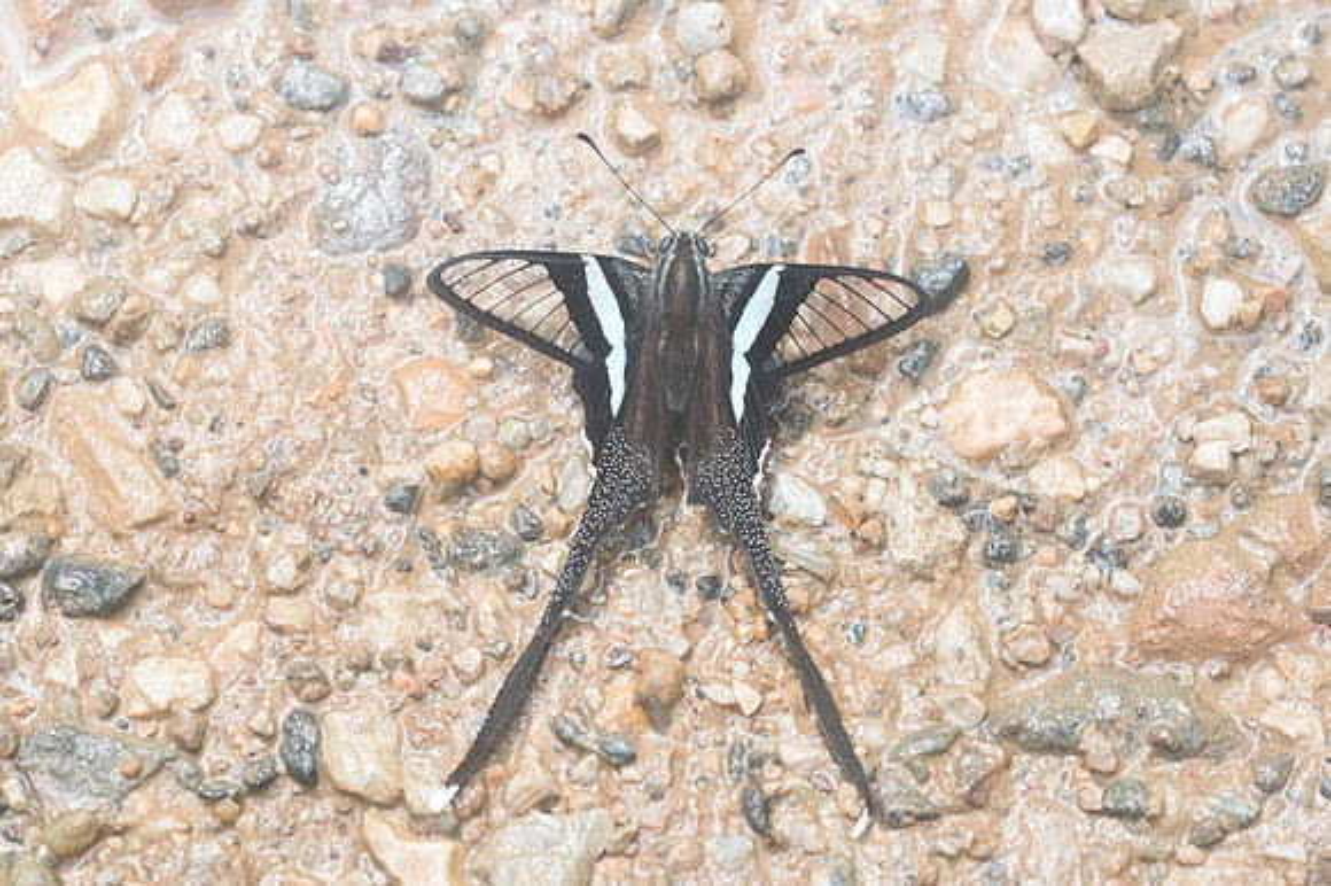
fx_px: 9135
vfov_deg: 5.6
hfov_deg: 8.3
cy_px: 485
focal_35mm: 247
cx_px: 657
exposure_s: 1/320
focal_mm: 150
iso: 1000
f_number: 8
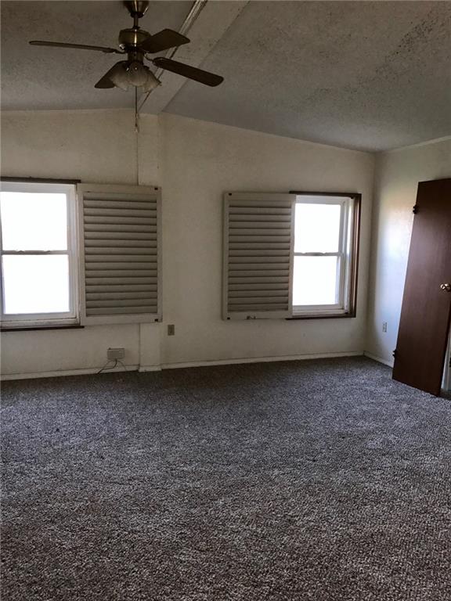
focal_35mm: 28
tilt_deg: -7.0
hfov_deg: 49.7
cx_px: 226
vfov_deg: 63.4
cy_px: 300
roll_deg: -1.9
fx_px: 486
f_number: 1.8
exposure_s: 1/30
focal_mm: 3.99
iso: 40
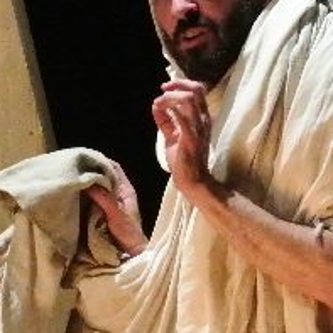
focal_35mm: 383
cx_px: -169
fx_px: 4168
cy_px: 275
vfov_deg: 4.6
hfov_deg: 4.5
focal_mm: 41.2
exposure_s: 1/160
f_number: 5
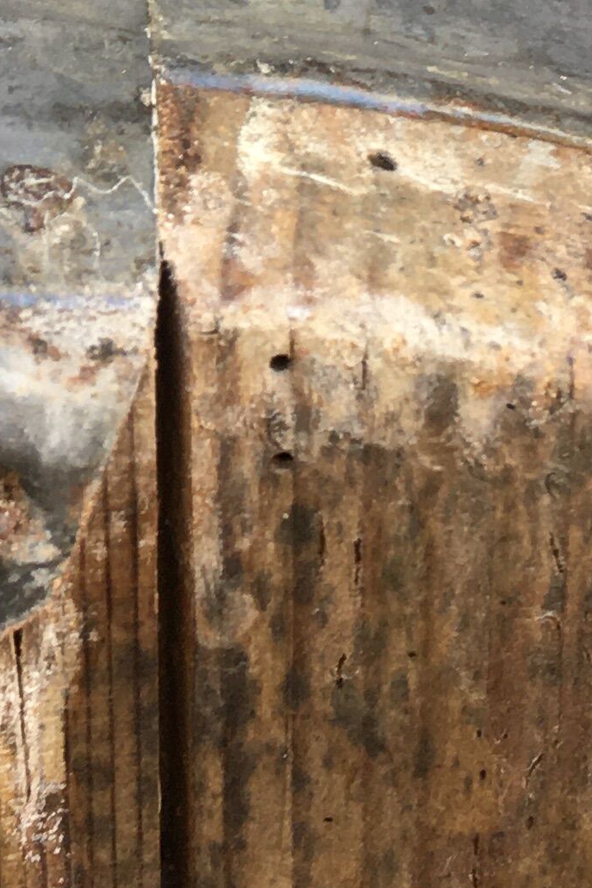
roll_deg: +4.8
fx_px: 2911
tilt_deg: -22.5
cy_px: -400
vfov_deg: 16.0
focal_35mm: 118
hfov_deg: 11.4
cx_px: -140
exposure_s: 1/100
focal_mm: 4.15
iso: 40
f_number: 2.2
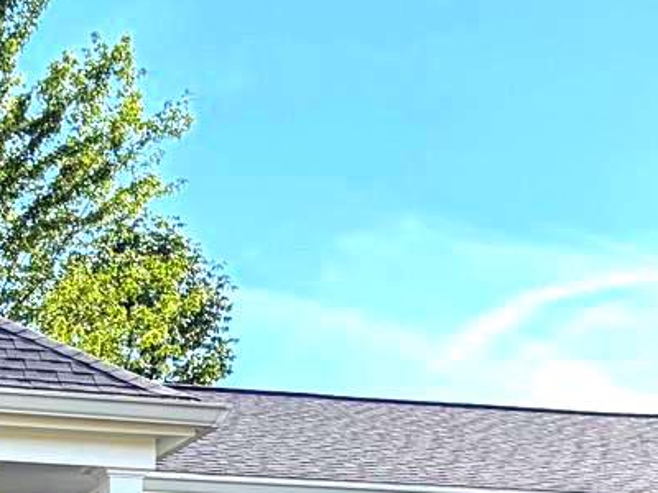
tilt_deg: +1.1
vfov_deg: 10.4
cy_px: 938
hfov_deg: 14.4
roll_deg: +1.0
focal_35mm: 133
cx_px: -100
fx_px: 2528
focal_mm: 5.96
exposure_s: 1/2283
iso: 64
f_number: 1.6
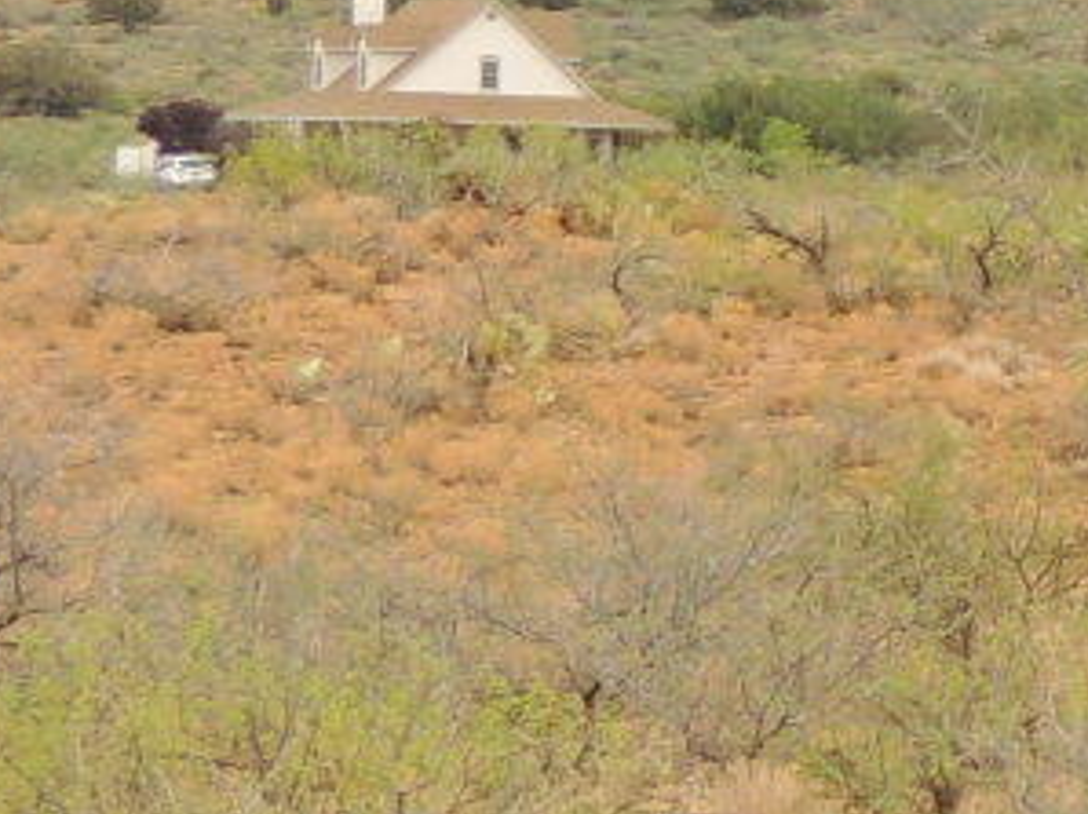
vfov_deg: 3.1
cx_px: 2286
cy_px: -146
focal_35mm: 484
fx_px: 15200
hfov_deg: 4.0
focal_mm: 16
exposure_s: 1/160
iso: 100
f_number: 4.1
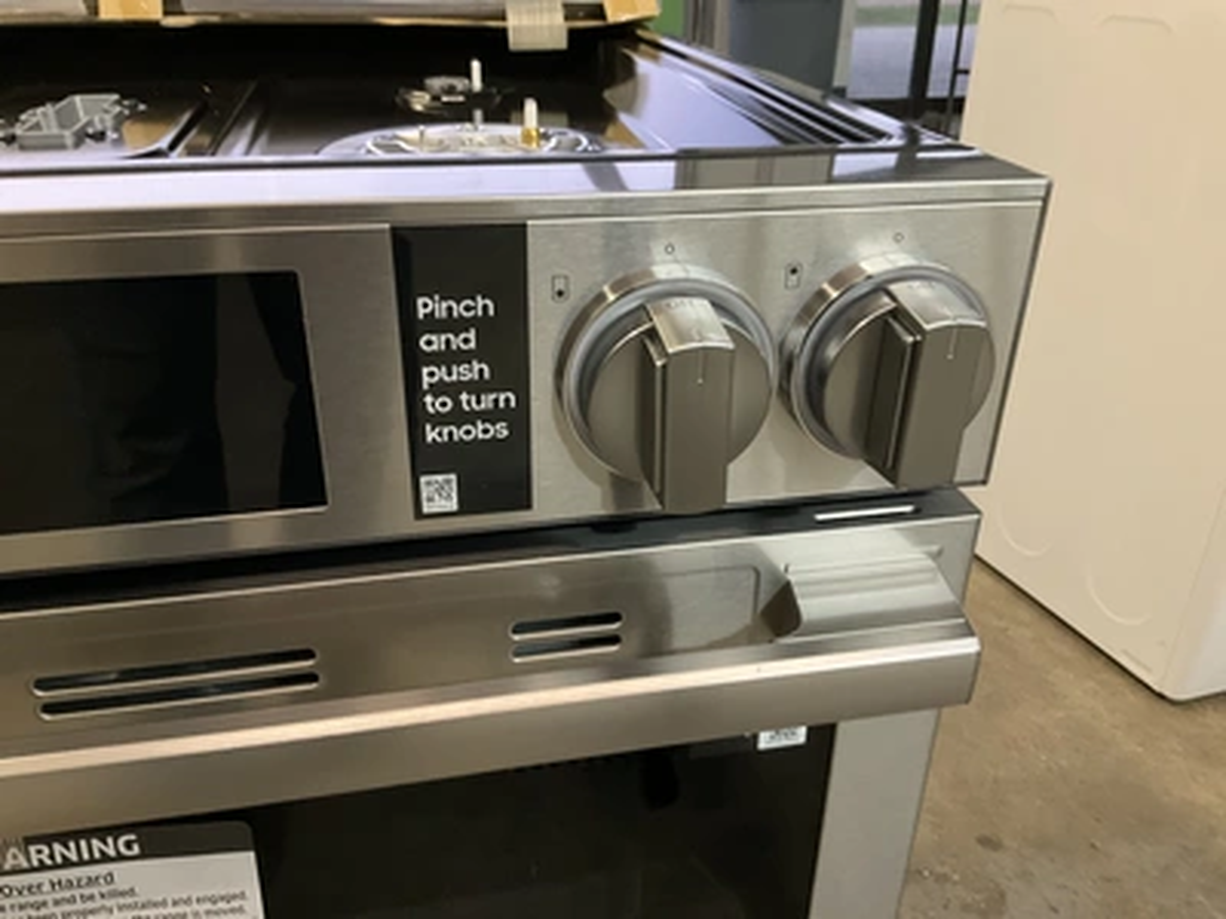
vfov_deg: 48.2
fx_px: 1027
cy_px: 460
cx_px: 613
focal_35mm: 29
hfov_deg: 61.7
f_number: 1.8
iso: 320
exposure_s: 1/40
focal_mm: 3
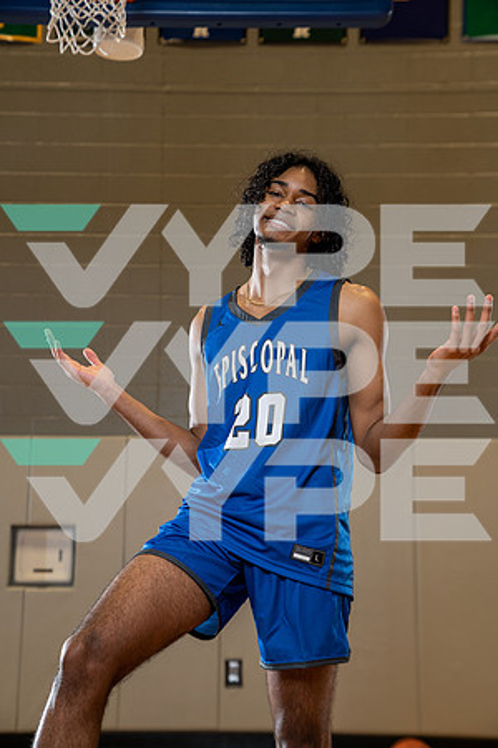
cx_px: 249
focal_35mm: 64
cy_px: 374
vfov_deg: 31.4
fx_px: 1328
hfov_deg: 21.2
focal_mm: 64
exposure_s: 1/125
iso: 400
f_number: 4
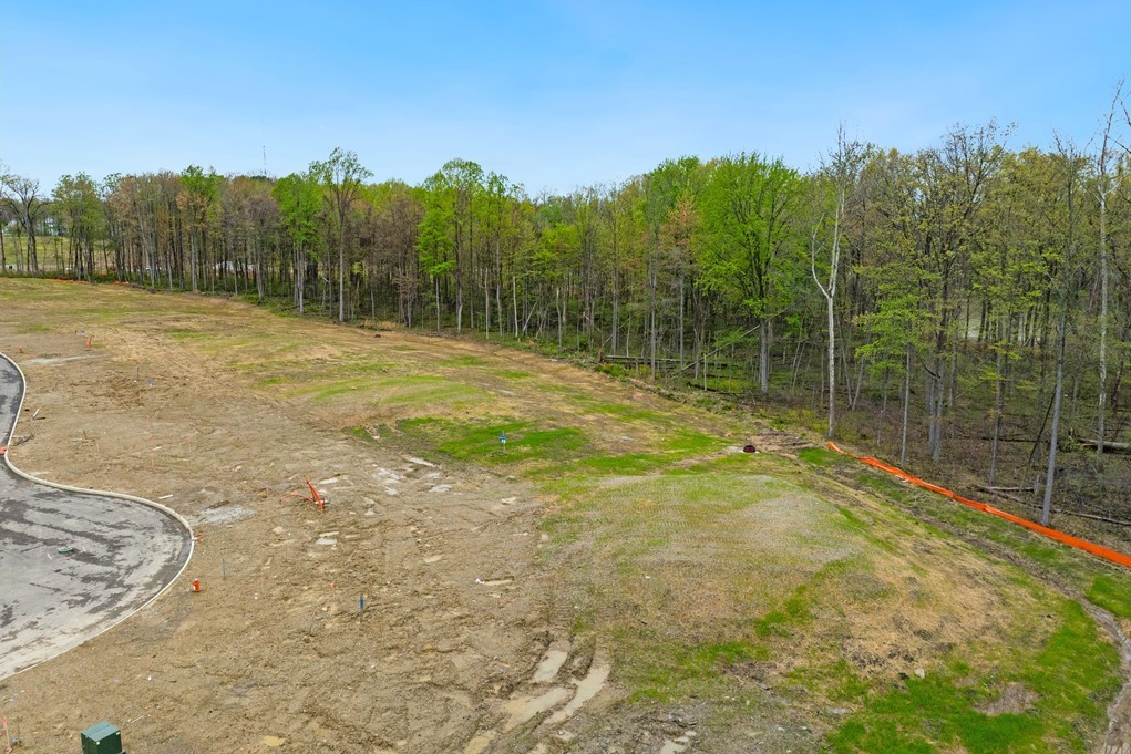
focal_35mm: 25
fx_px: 785
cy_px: 373
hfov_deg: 71.5
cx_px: 565
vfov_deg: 51.3
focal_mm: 12.29
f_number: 2.8
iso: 220
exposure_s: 1/400
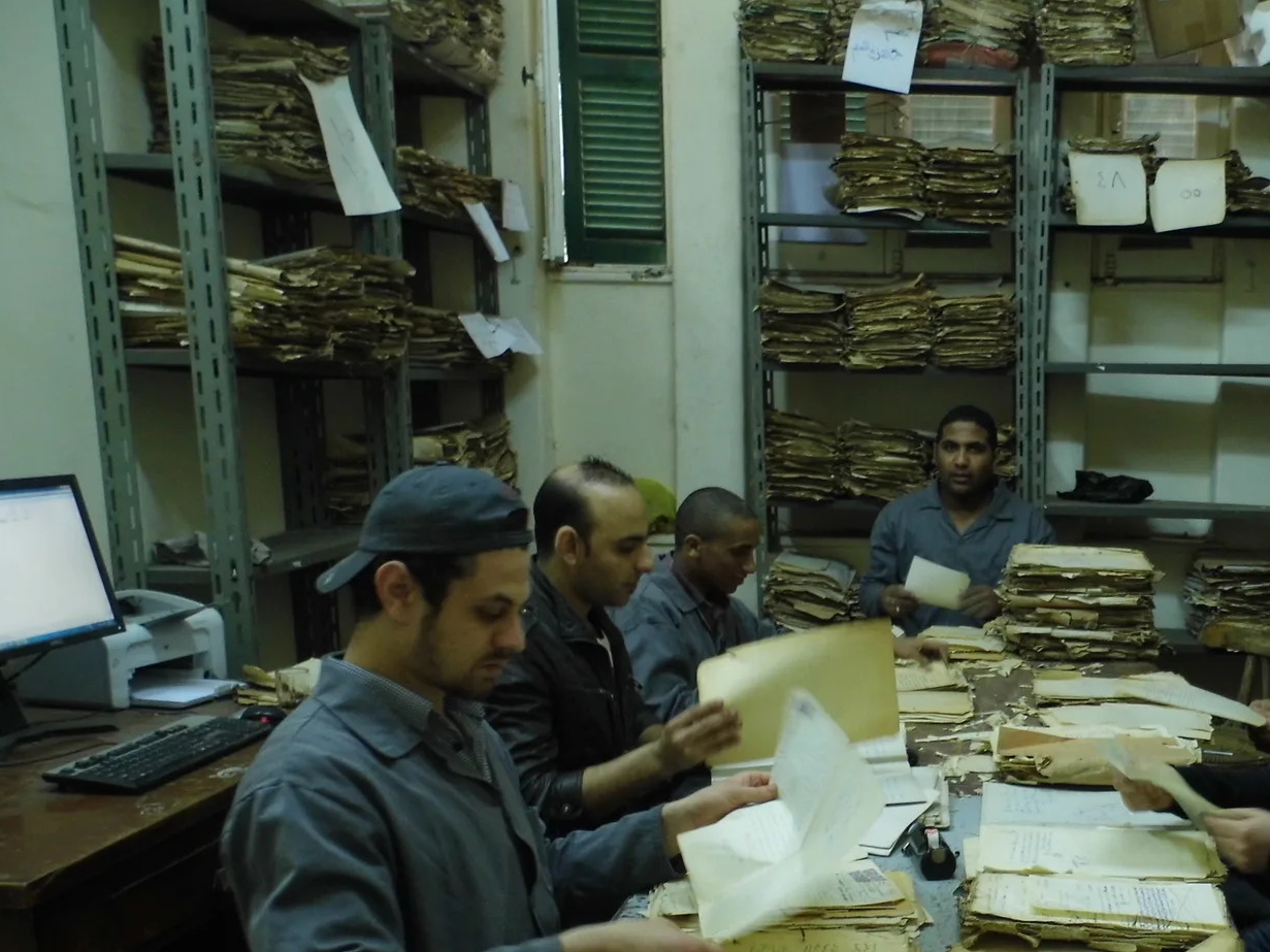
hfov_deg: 45.8
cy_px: 703
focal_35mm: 39
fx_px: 1431
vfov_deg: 36.0
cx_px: 984
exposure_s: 1/8
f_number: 3.1
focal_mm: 4.5
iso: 100
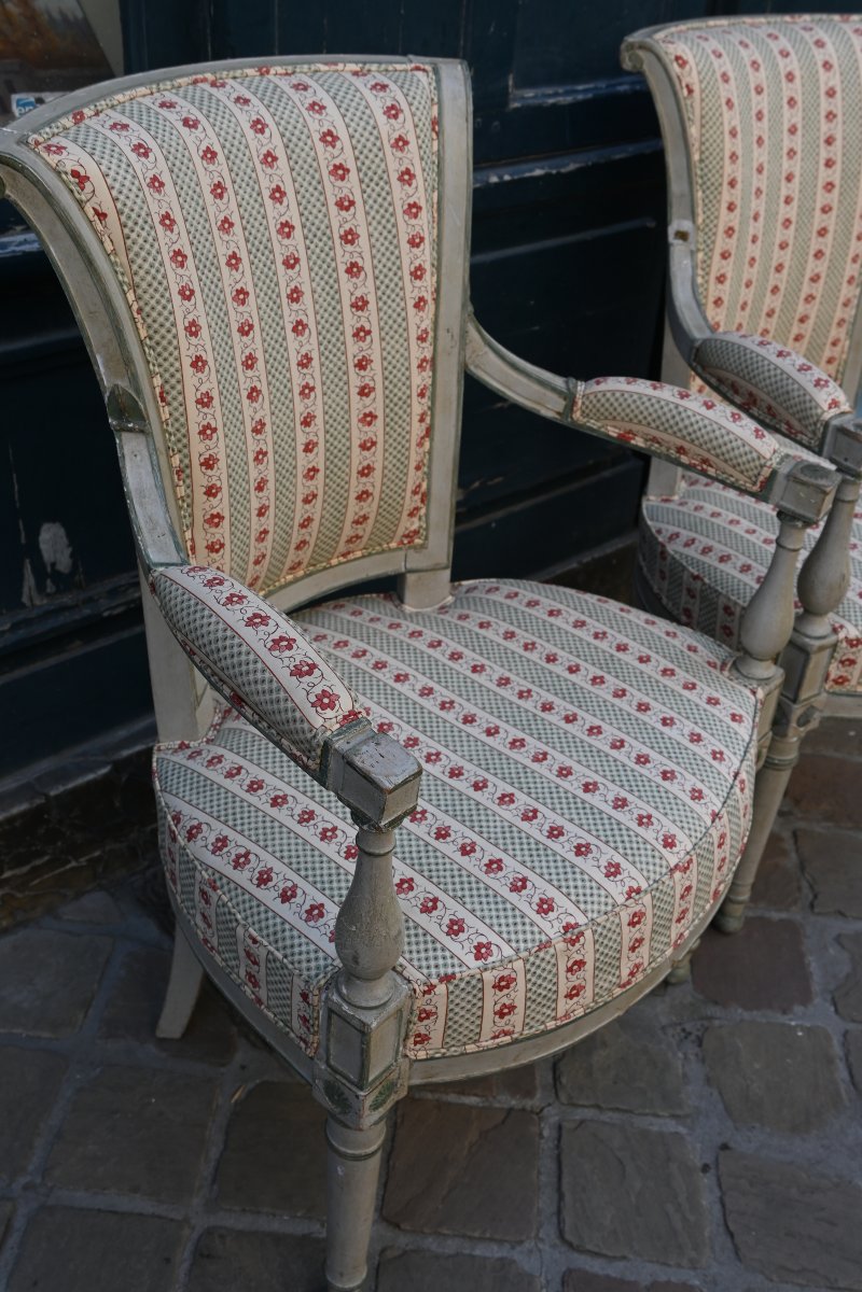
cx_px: 431
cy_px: 646
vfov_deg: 52.2
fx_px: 1320
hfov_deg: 36.2
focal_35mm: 37
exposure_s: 1/250
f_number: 5.6
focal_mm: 24.5
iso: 180
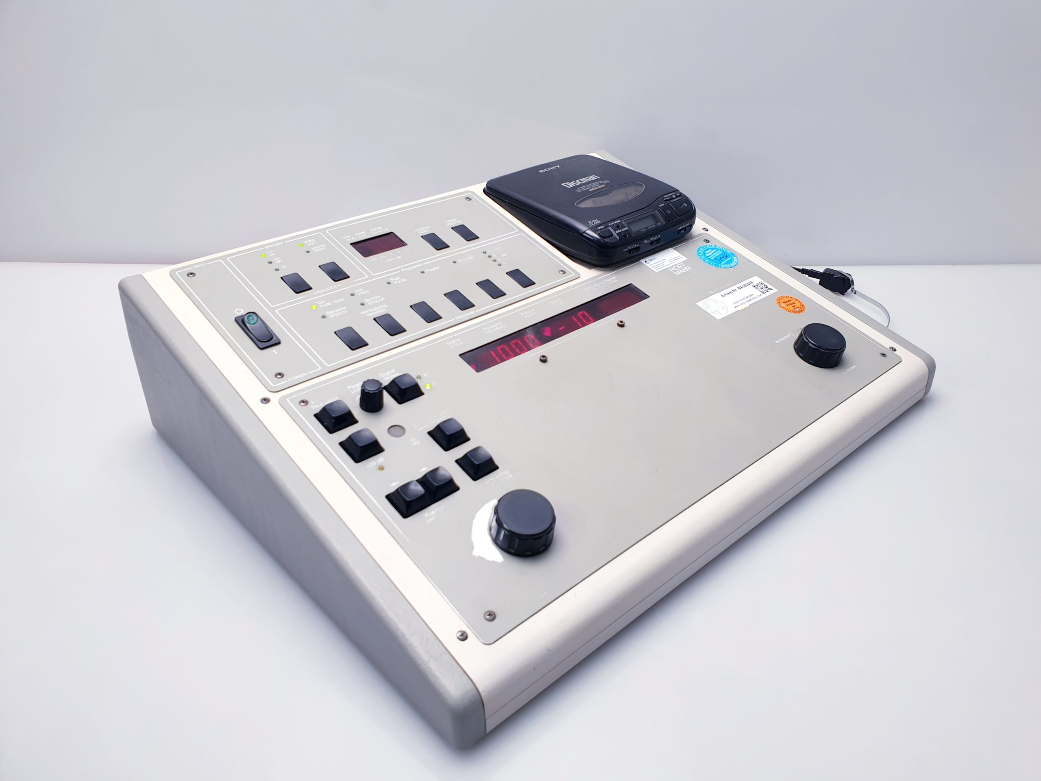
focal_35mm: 26
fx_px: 782
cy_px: 390
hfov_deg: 67.3
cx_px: 520
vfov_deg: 53.1
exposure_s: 1/50
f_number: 2.4
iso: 64
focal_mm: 4.3
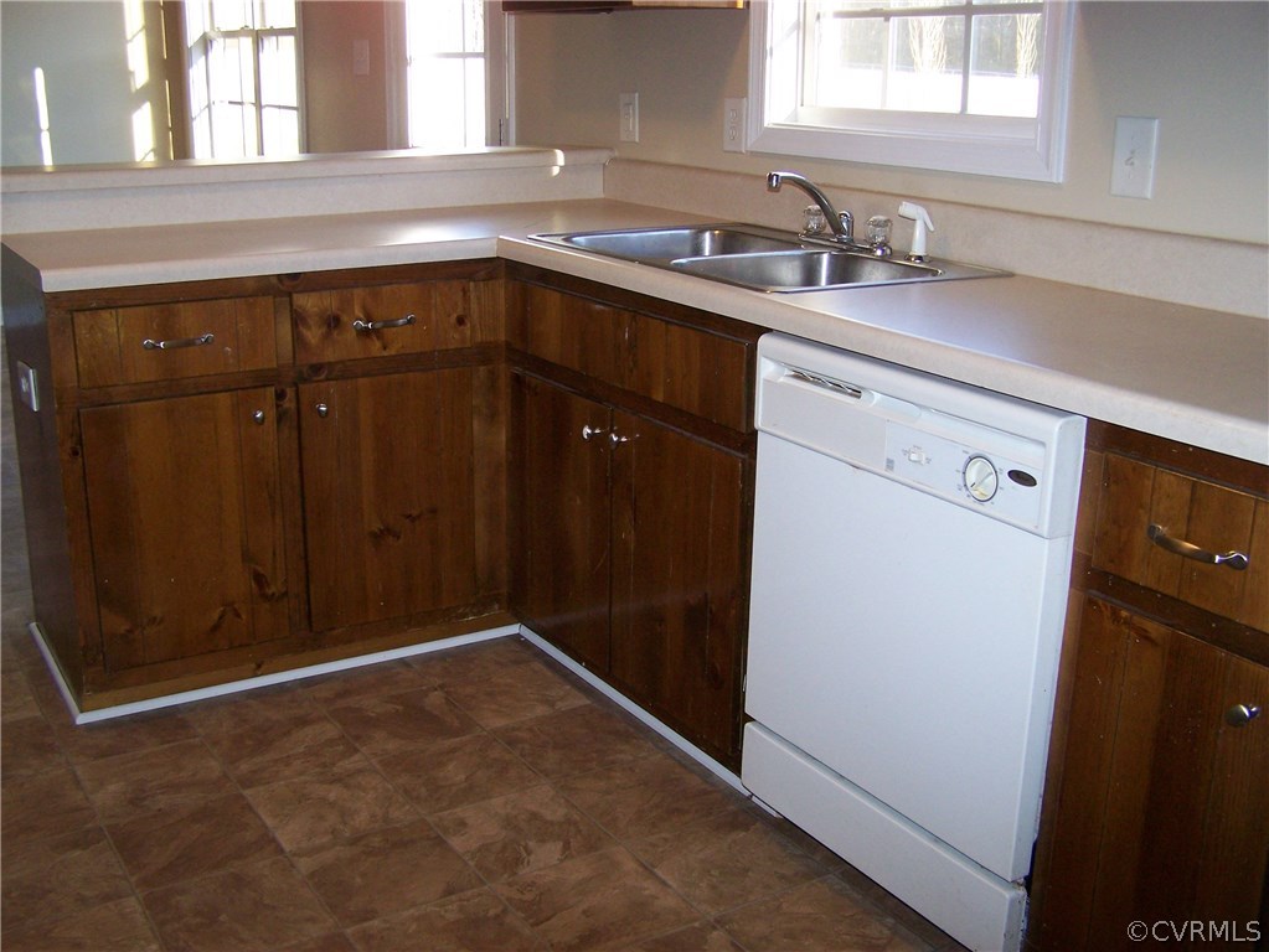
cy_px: 476
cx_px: 634
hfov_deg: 49.0
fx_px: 1394
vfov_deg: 37.7
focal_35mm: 38
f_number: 2.8
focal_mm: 6.3
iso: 160
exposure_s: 1/60
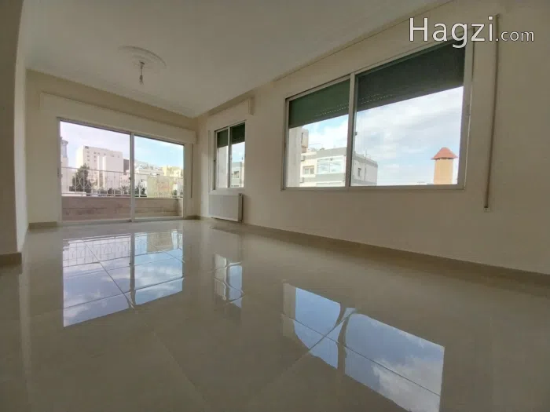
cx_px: 275
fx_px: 207
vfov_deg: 89.9
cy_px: 206
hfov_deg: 106.2
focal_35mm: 13
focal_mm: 1.3
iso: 64
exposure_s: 1/117
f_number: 2.2
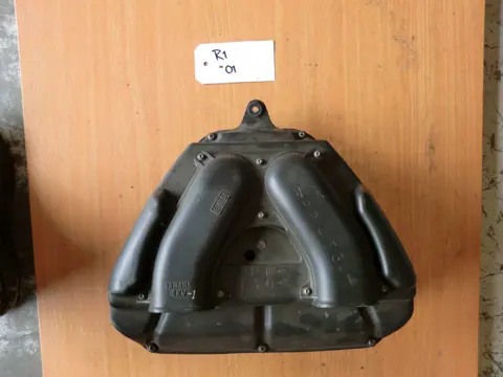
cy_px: 188
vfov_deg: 51.4
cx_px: 252
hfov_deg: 65.3
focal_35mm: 27
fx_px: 392
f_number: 3.2
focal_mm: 4.9
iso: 125
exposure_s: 1/60
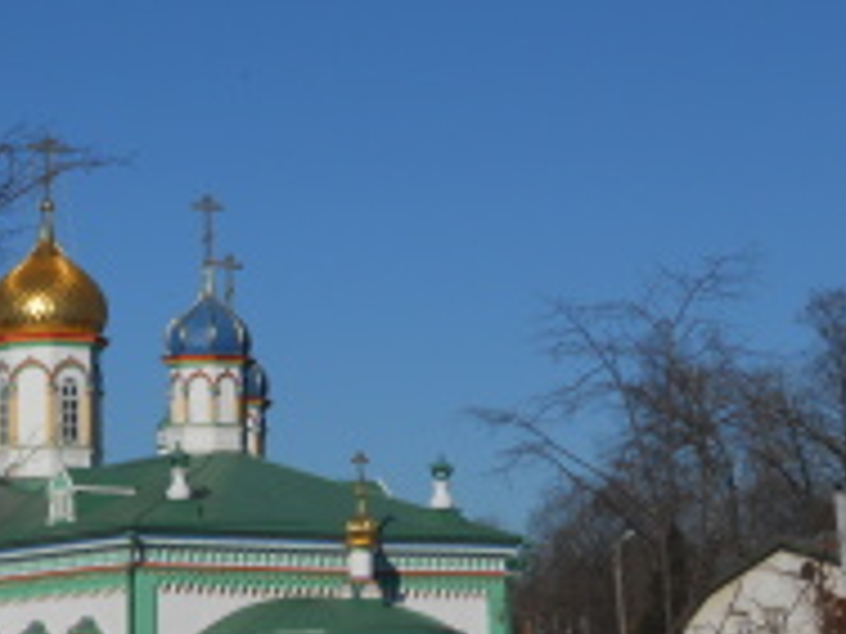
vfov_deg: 11.1
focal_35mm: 134
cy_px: 299
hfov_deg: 14.6
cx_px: 112
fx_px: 3275
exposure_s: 1/1000
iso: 80
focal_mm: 12.8
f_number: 6
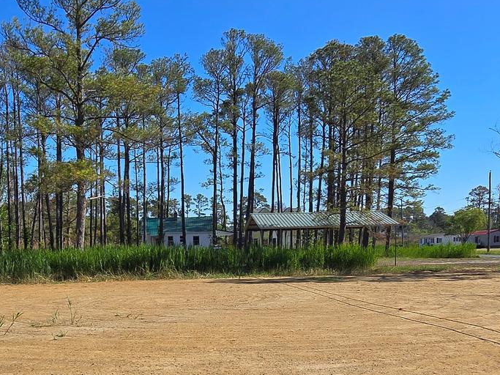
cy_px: 296
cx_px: 187
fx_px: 563
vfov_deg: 35.7
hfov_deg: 47.4
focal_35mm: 39
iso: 50
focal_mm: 2.2
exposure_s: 1/2145
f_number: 2.2
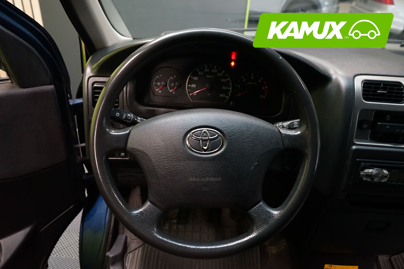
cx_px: 202
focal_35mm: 29
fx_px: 325
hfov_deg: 63.7
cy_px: 134
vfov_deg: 45.0
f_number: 5.6
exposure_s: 1/40
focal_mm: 29
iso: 5000
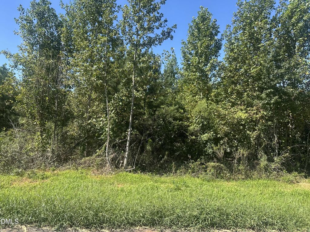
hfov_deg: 71.6
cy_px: 116
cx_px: 155
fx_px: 215
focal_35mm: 24
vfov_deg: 56.8
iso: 80
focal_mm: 6.86
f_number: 1.78
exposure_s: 1/1812
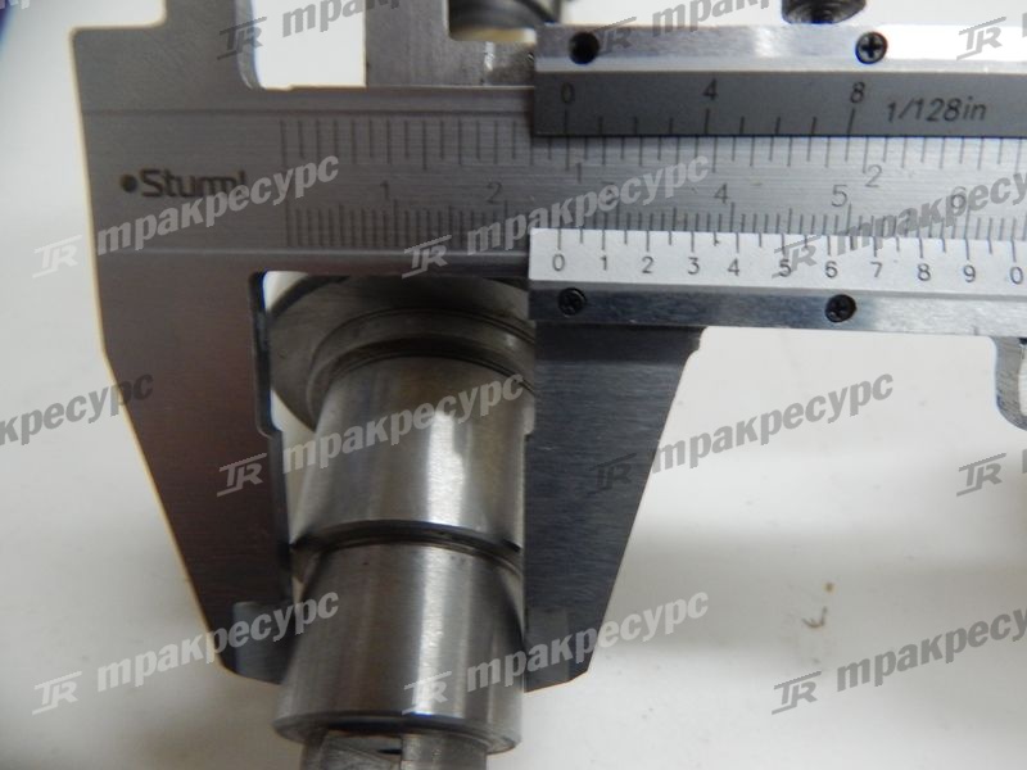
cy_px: 385
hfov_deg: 76.4
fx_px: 653
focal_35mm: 22
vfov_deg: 61.1
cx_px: 514
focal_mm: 4
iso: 400
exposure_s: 1/30
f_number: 3
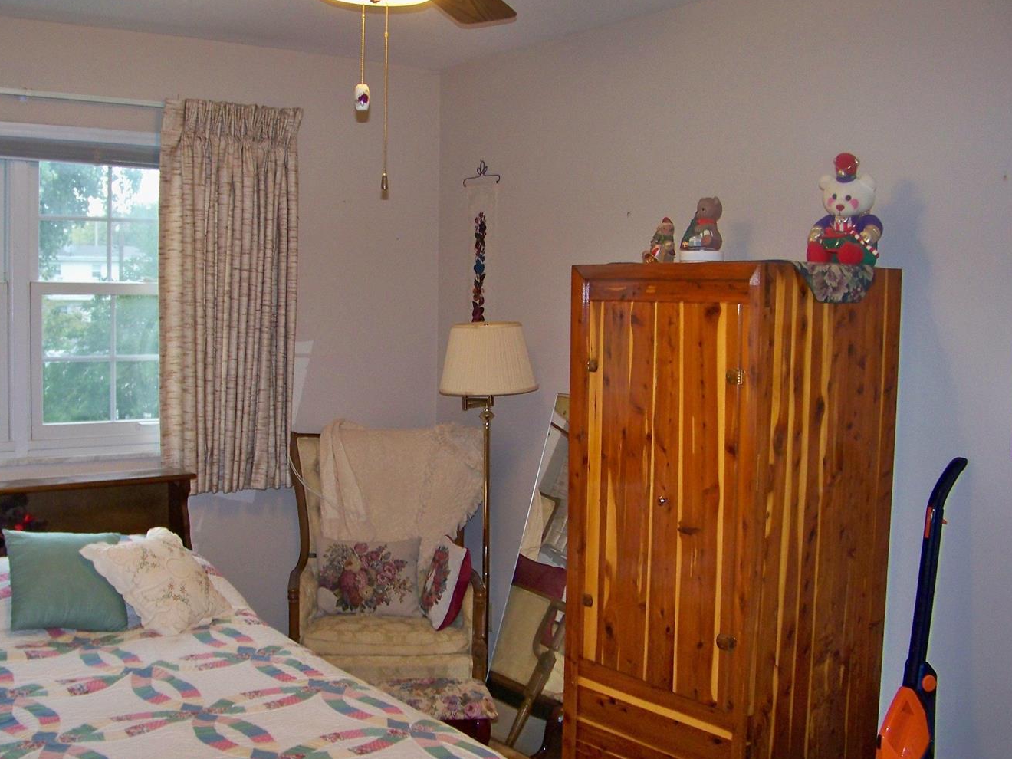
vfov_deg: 35.9
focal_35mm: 40
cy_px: 419
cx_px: 431
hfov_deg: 46.7
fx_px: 1169
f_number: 2.8
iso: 200
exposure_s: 1/30
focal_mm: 5.85
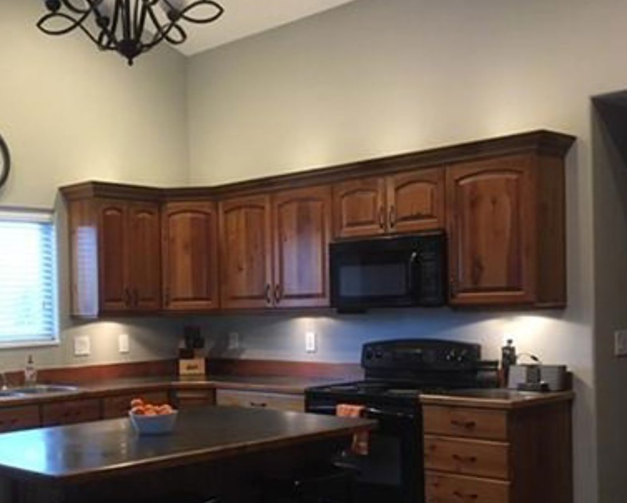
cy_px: 335
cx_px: 131
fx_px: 891
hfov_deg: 37.5
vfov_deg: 31.2
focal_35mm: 48
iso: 160
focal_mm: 4.15
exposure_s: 1/30
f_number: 2.2
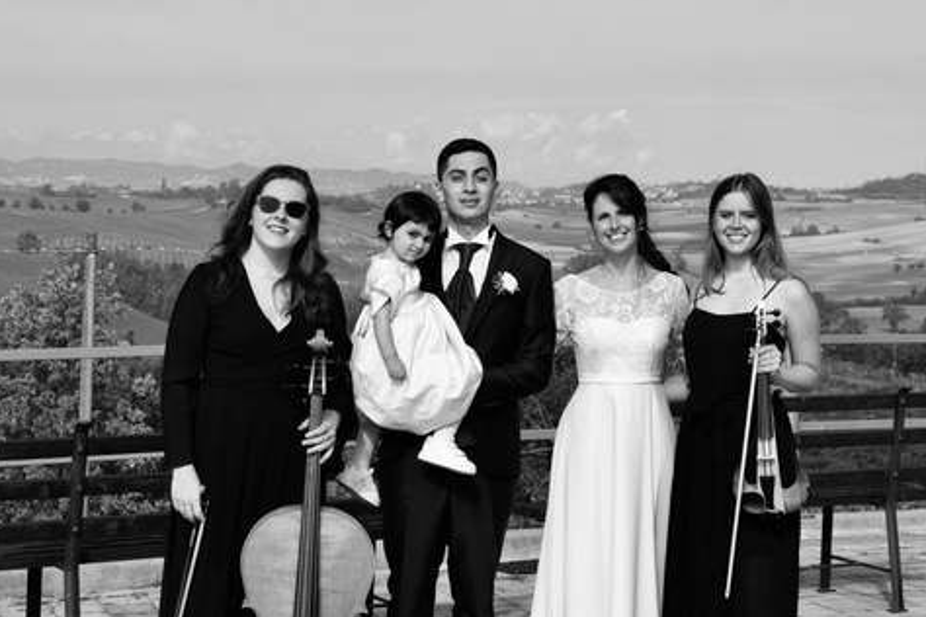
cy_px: 234
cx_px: 461
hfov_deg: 25.4
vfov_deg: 17.1
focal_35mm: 80
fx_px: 2051
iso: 200
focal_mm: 35
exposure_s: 1/400
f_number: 10
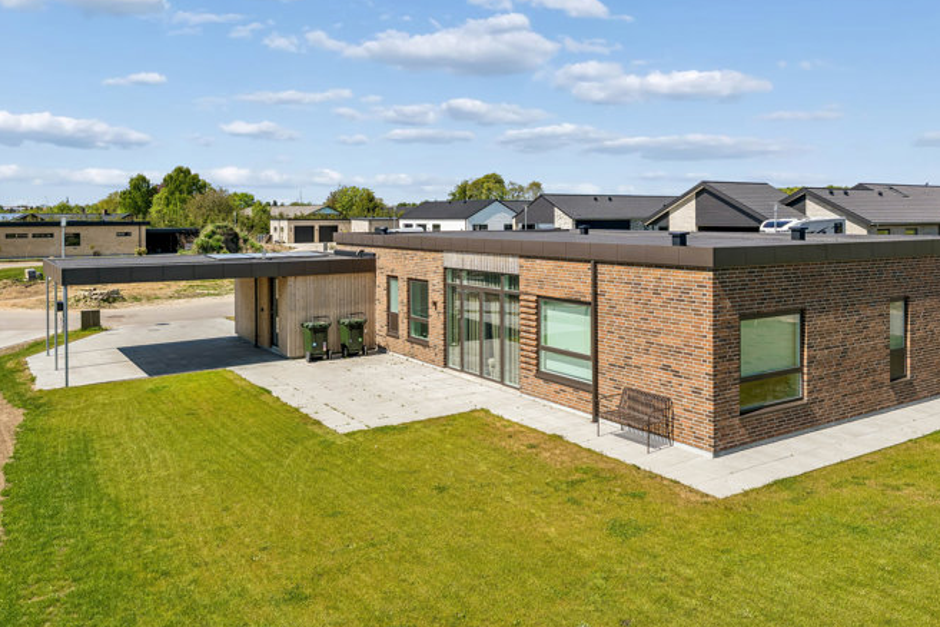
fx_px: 747
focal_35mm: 29
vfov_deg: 45.4
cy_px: 280
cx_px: 535
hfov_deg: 64.1
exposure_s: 1/640
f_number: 8
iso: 200
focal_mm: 23.5
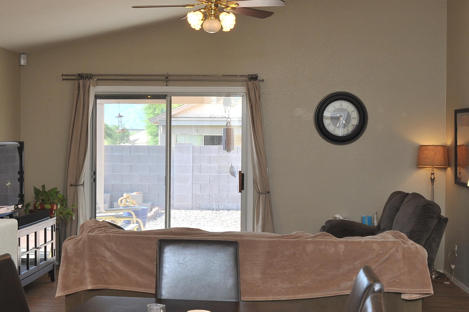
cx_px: 186
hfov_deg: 31.3
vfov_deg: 21.2
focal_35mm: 64
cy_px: 140
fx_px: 833
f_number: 9
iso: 640
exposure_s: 1/125
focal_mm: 35
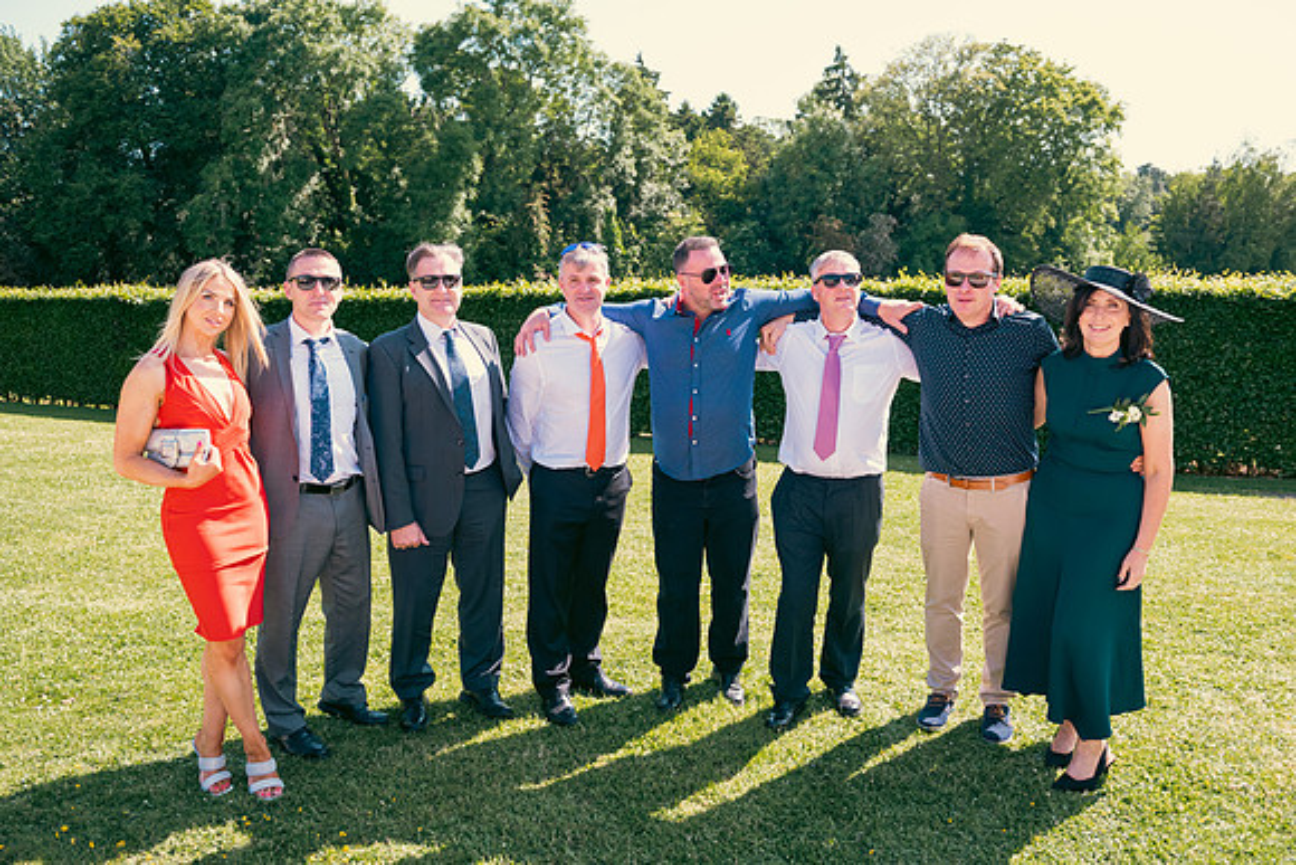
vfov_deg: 48.0
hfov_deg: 67.4
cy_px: 432
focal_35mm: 27
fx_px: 972
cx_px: 648
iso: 200
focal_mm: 27
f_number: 5
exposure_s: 1/400
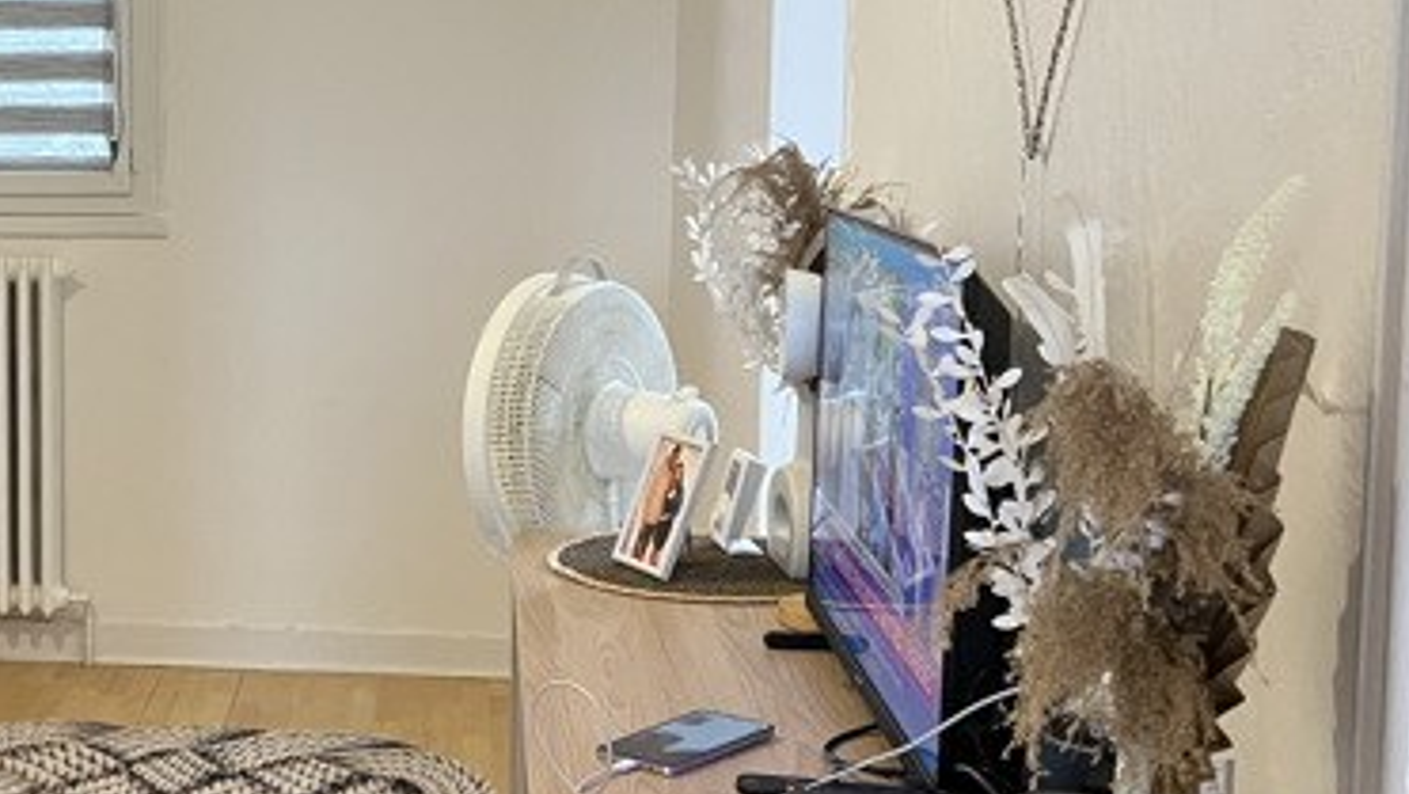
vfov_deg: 19.7
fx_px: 2280
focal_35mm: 61
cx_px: 133
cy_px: 342
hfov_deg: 32.6
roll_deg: +0.1
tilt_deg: -6.5
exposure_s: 1/60
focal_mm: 5.1
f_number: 1.6
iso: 320
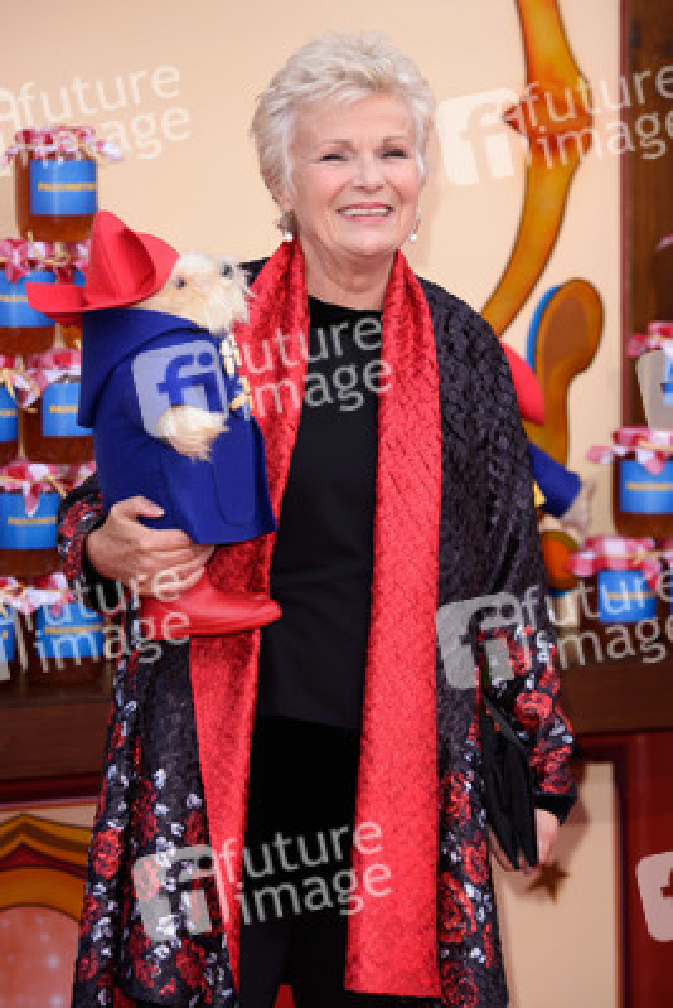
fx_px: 5463
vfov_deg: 10.5
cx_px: 336
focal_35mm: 195
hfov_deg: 7.0
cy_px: 504
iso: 400
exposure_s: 1/250
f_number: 5.6
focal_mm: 195
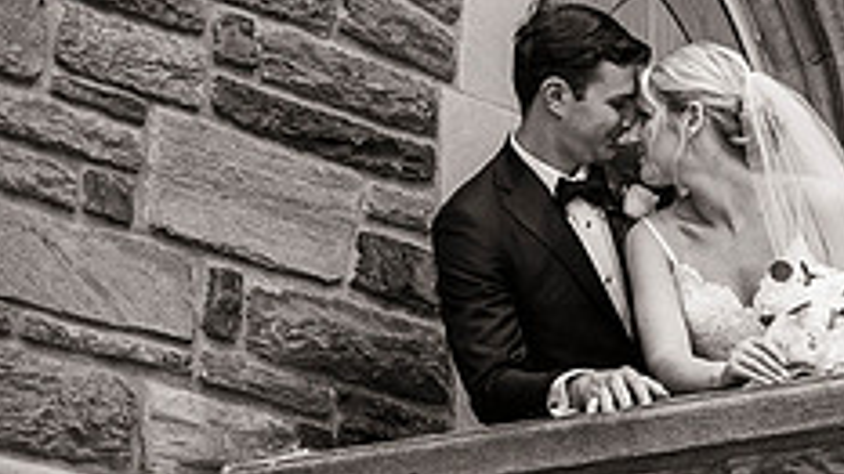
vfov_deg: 4.9
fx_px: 5549
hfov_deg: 8.7
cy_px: 47
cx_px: 808
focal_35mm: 248
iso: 1600
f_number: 2.8
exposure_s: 1/5000
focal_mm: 95
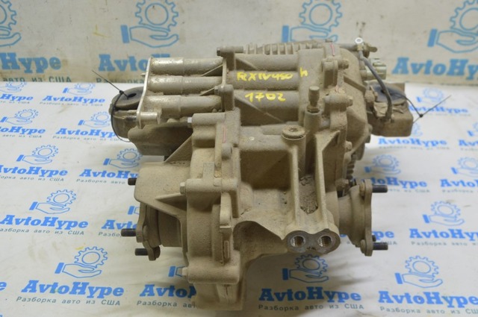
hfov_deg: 49.6
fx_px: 517
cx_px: 239
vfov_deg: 34.1
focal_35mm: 39
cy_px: 158
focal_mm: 26
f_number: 5.6
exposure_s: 1/20
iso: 400
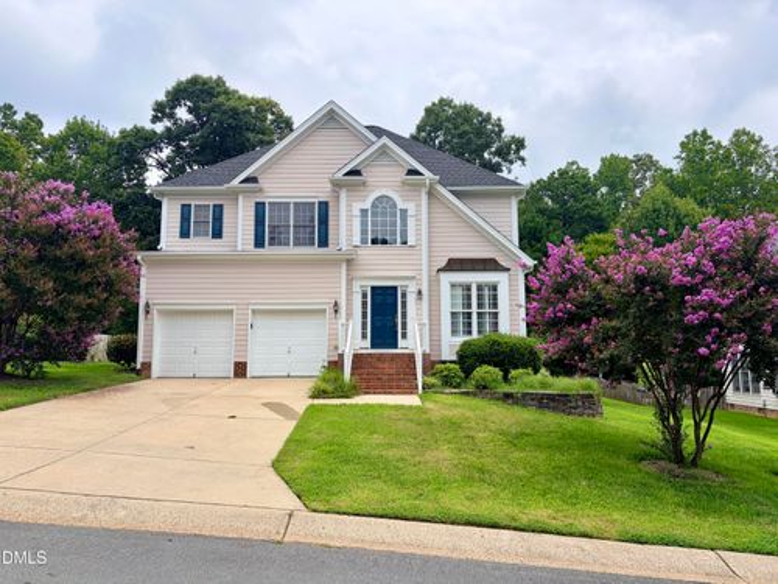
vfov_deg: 53.1
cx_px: 389
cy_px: 292
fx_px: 584
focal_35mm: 26
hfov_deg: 67.3
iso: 50
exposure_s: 1/3448
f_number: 1.6
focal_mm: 5.96
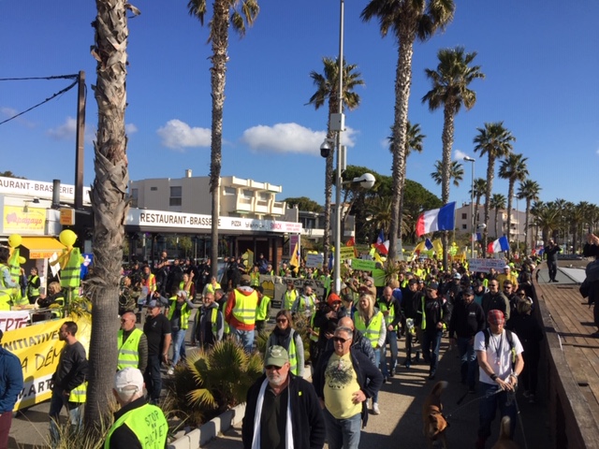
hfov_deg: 61.7
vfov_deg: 48.2
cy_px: 224
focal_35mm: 29
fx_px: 502
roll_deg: -3.3
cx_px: 300
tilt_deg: -0.3
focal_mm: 4.15
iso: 32
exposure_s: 1/2326
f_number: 2.2
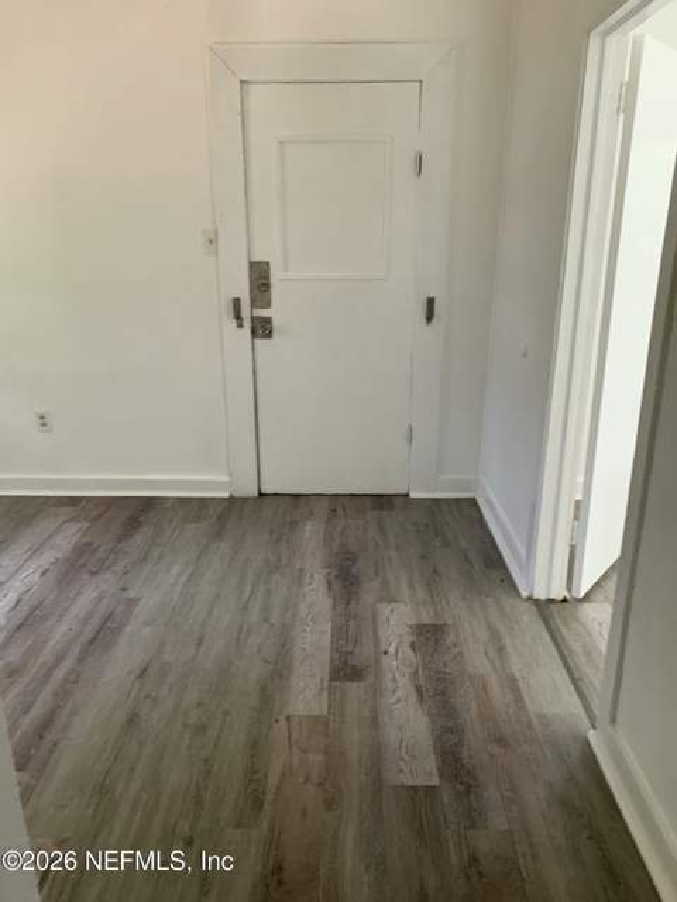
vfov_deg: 67.3
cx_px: 338
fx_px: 678
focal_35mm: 26
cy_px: 451
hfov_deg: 53.1
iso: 160
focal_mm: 4.25
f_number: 1.8
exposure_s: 1/60
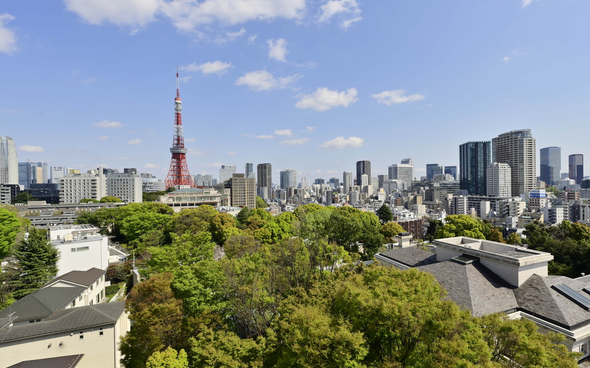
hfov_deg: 93.8
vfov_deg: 68.0
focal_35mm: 17
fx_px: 273
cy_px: 187
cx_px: 337
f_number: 10
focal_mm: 14
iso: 64
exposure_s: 1/250
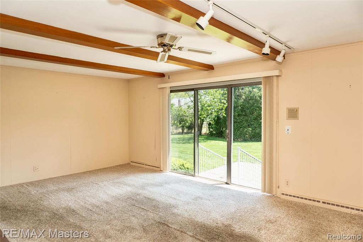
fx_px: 242
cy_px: 121
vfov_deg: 53.1
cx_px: 182
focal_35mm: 24
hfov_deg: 73.8
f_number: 5.6
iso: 200
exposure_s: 1/200
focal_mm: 16
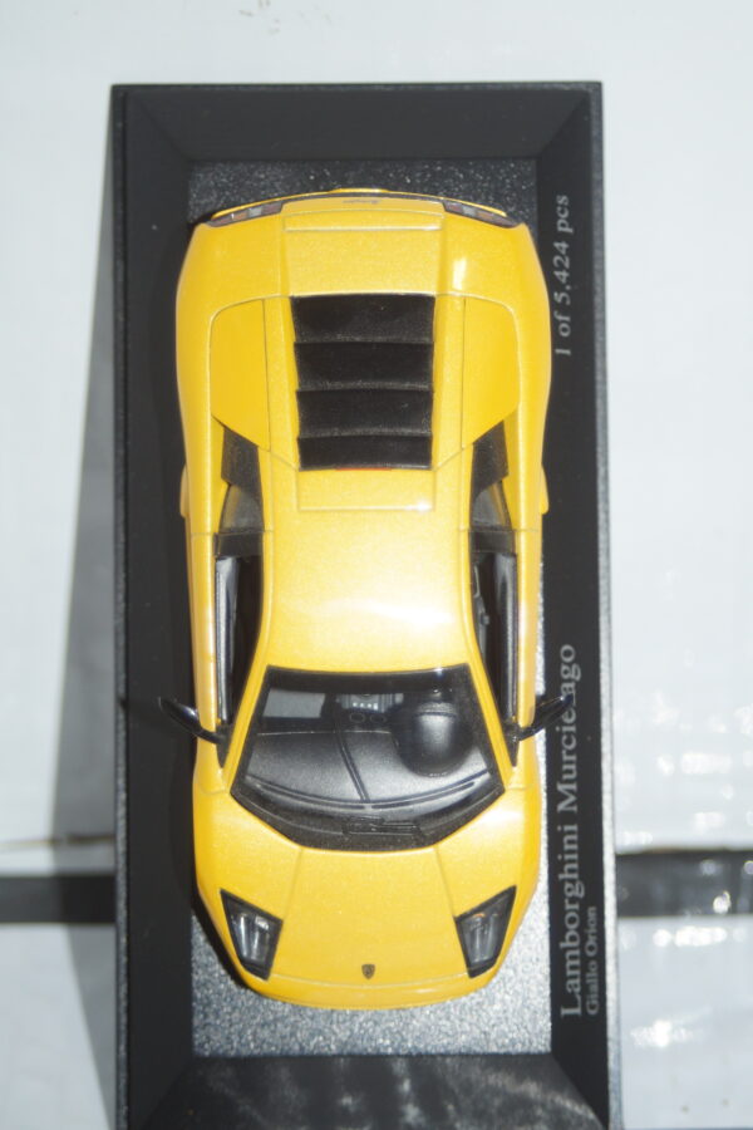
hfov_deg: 15.2
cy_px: 565
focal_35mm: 90
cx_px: 376
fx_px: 2824
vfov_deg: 22.6
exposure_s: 1/80
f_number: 5.6
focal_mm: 60
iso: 400
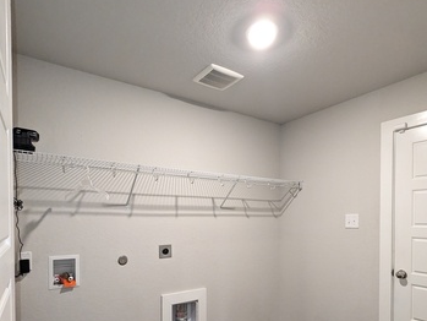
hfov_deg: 76.4
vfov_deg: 59.4
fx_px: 271
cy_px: 219
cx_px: 218
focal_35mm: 22
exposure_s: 1/60
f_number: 2.2
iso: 872
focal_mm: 2.35
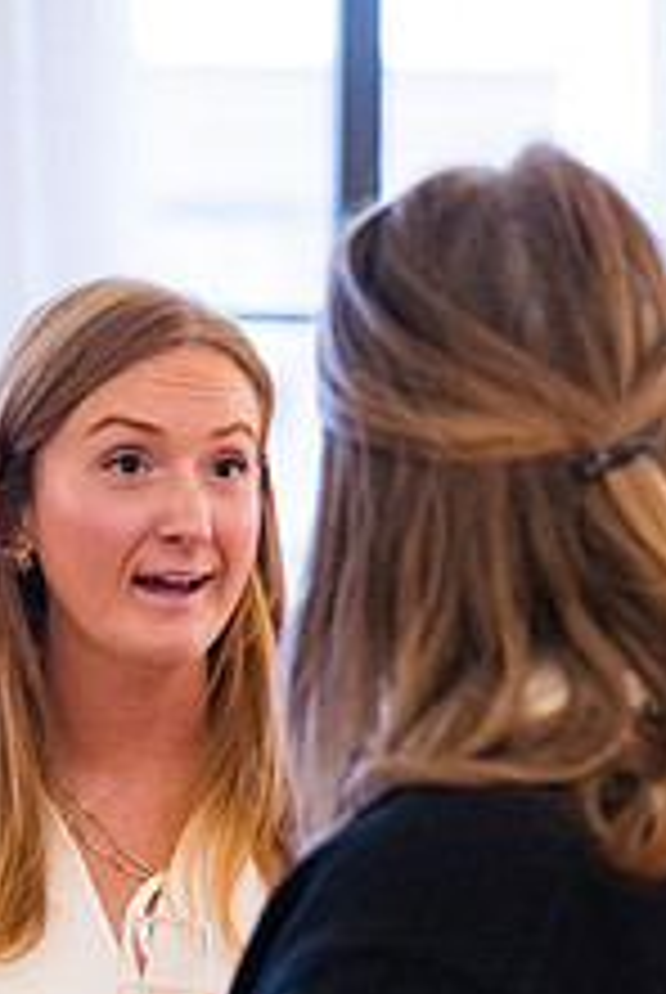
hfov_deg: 7.6
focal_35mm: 181
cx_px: 360
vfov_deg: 11.3
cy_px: 783
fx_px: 5007
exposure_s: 1/160
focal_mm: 89
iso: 7200
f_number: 3.2
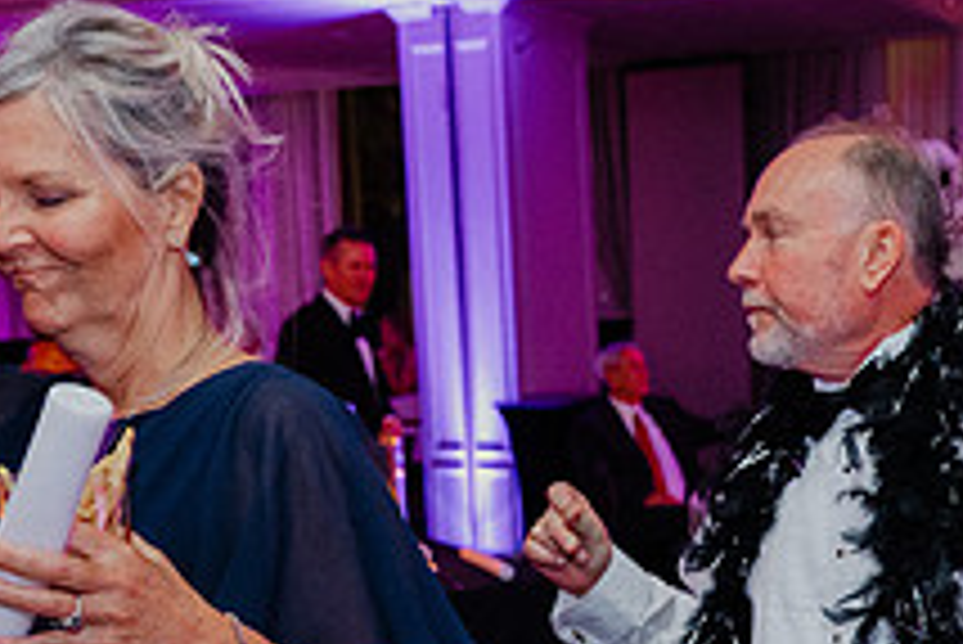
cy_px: 529
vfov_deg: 20.7
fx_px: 1740
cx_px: 724
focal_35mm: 65
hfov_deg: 30.4
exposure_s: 1/40
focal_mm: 24
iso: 2000
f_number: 3.2
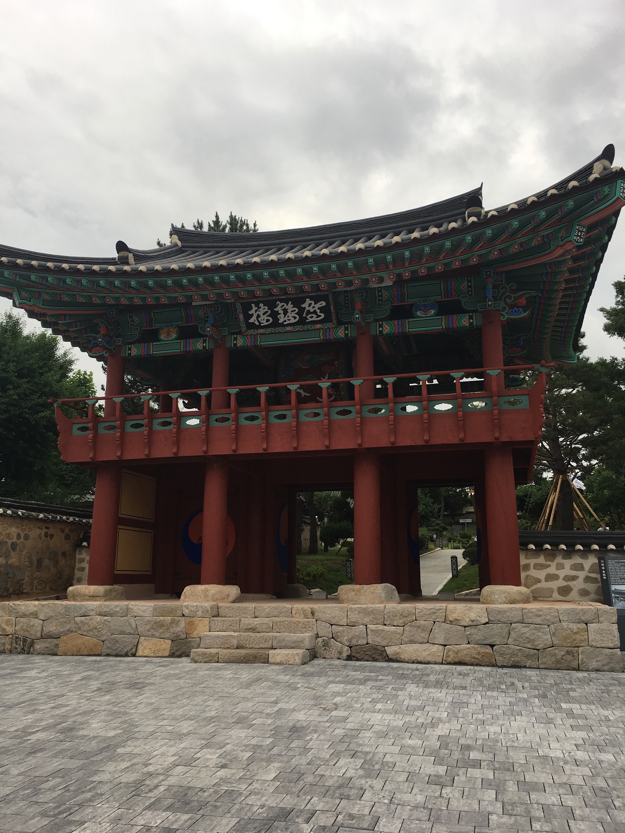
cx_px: 312
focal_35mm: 29
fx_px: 698
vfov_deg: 61.7
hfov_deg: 48.2
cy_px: 416
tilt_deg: +14.4
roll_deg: -0.8
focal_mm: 4.15
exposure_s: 1/120
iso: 25
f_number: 2.2
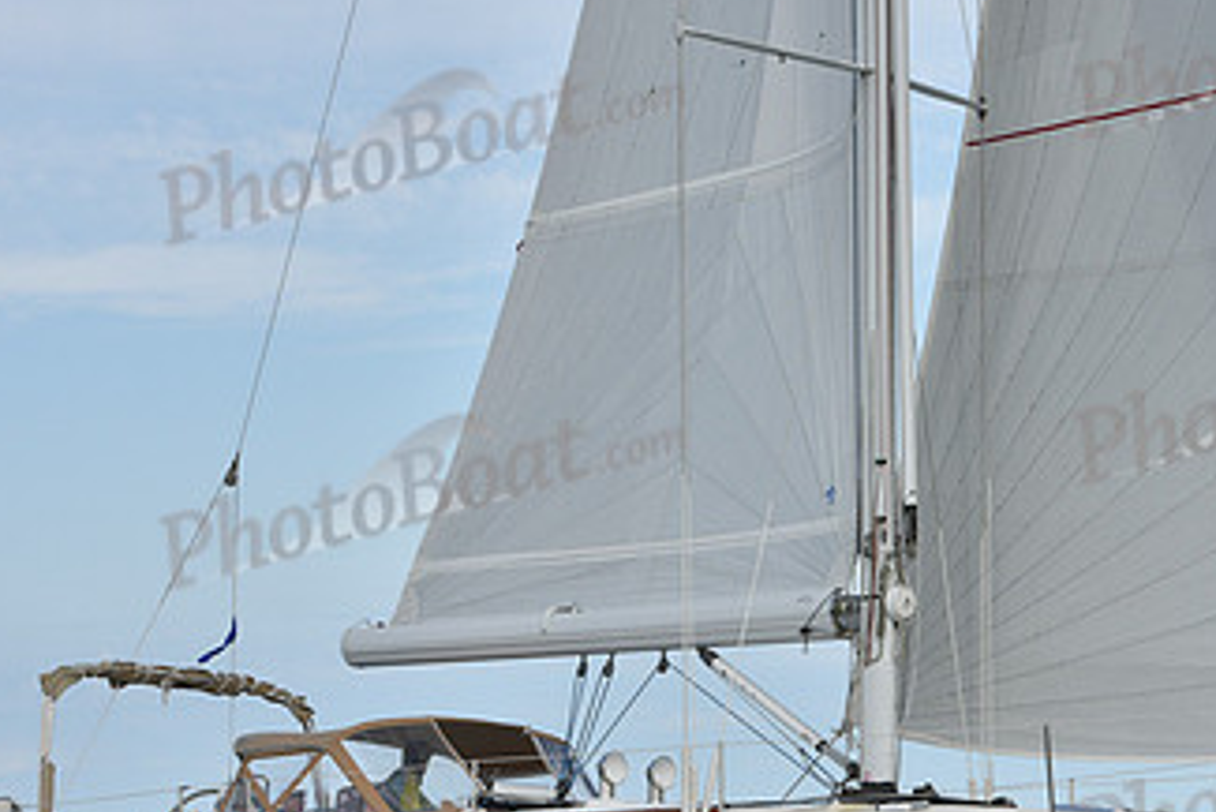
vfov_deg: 9.9
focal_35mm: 139
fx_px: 4697
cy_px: 634
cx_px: 883
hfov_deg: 14.7
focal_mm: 78
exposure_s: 1/1000
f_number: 8
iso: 320
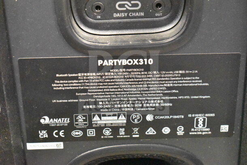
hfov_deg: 26.0
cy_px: 82
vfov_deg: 17.5
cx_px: 124
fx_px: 535
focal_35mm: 78
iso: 25600
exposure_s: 1/15
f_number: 5.6
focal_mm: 52
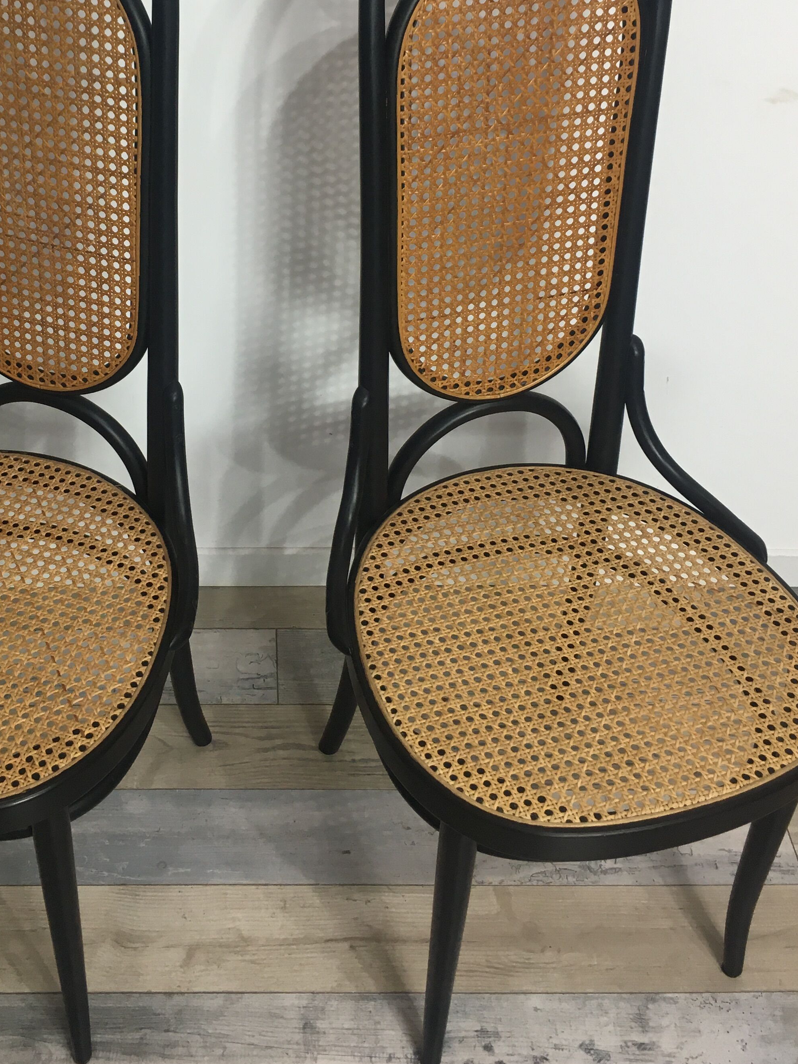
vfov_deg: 42.0
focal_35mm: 44
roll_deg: -0.9
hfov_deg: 32.6
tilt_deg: -37.5
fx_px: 1352
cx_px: 257
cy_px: 307
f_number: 2.2
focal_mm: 4.15
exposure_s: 1/33
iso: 32
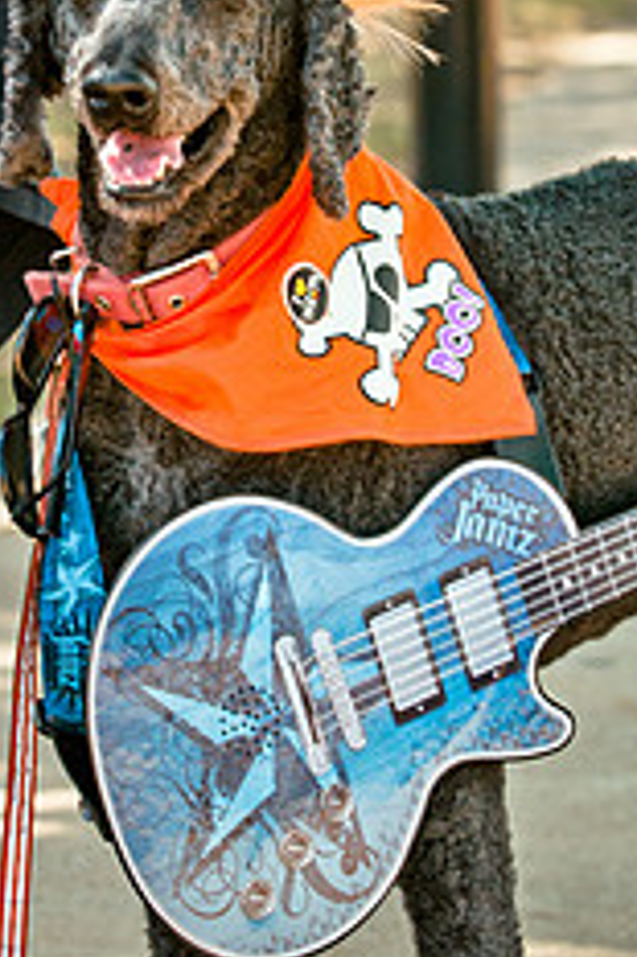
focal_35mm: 249
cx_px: 195
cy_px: 316
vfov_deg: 8.3
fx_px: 6618
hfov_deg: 5.5
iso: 250
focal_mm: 86
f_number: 5
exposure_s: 1/500
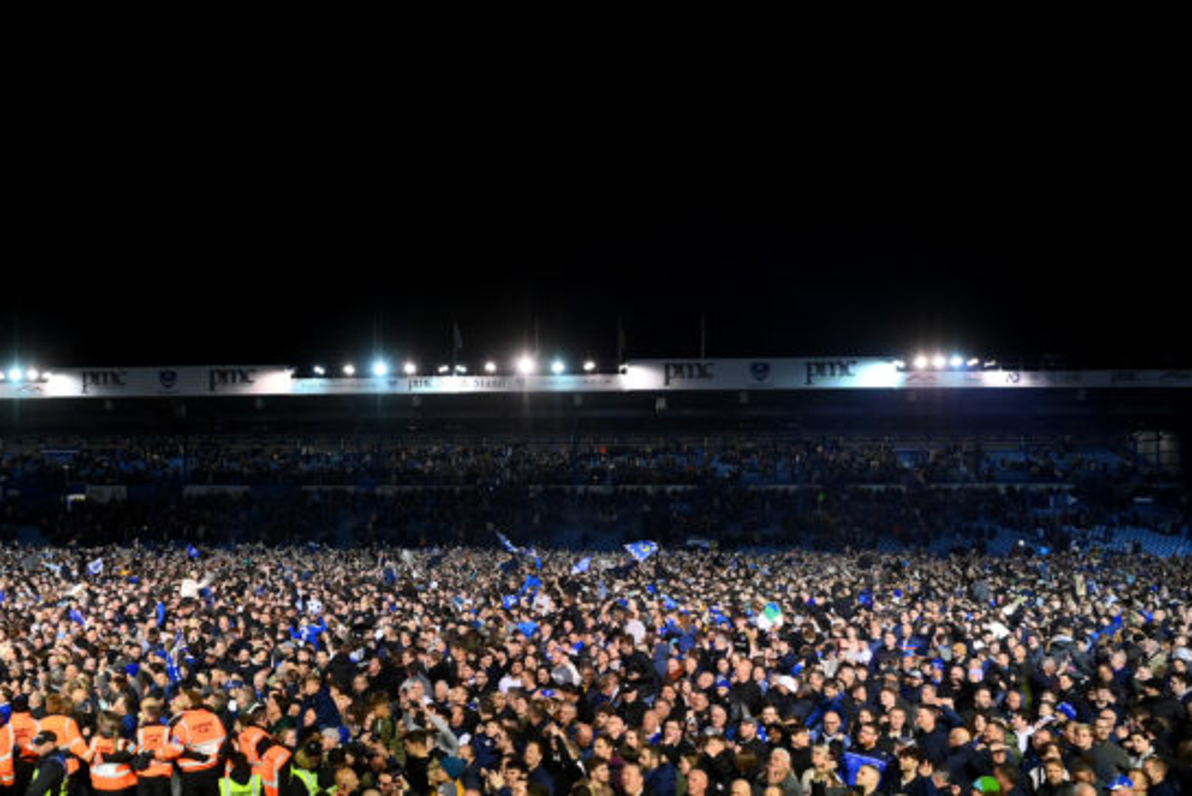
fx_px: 1093
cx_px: 440
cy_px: 475
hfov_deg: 56.4
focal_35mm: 33
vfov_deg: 39.9
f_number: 2.8
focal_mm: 24
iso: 8000
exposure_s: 1/2000
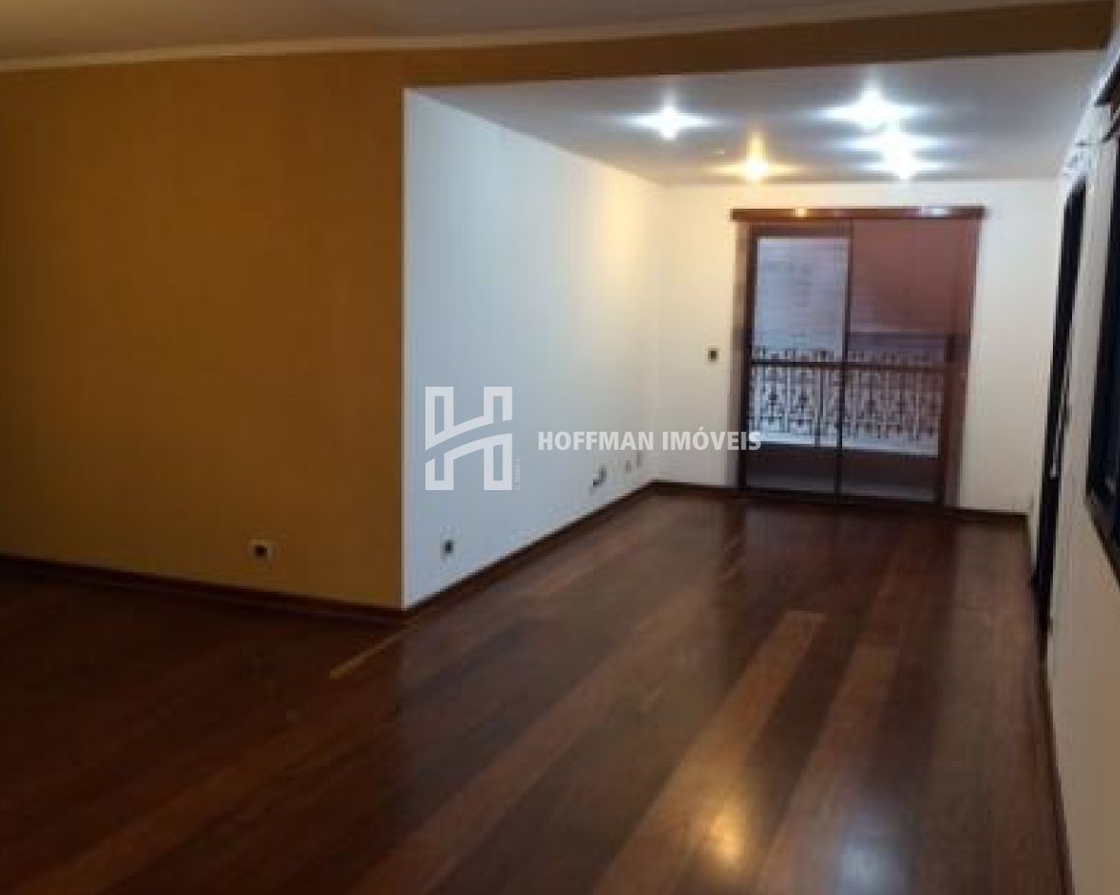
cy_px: 438
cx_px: 593
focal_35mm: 31
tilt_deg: -7.6
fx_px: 1027
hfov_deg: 57.1
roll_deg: -1.5
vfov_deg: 47.1
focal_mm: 4.15
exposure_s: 1/30
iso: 80
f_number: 2.2
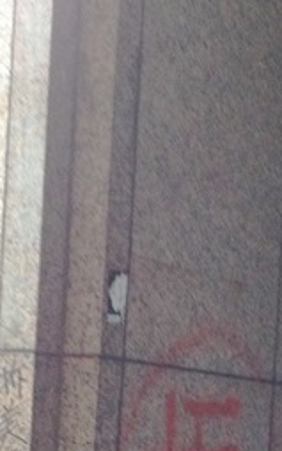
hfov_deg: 11.2
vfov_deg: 17.4
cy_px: 440
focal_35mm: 117
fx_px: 1437
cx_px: 197
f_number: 2.4
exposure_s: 1/20
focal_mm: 4.28
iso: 200
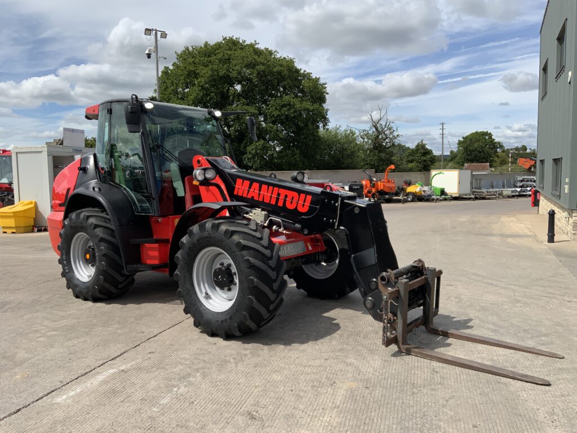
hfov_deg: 61.7
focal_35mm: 29
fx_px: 483
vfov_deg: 48.2
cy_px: 216
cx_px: 288
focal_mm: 3
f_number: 1.8
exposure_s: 1/2058
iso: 16
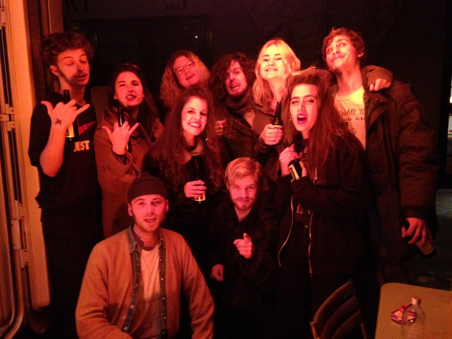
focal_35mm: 33
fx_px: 431
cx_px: 226
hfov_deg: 55.4
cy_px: 170
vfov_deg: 42.9
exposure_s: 1/15
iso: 800
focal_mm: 4.12
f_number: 2.4
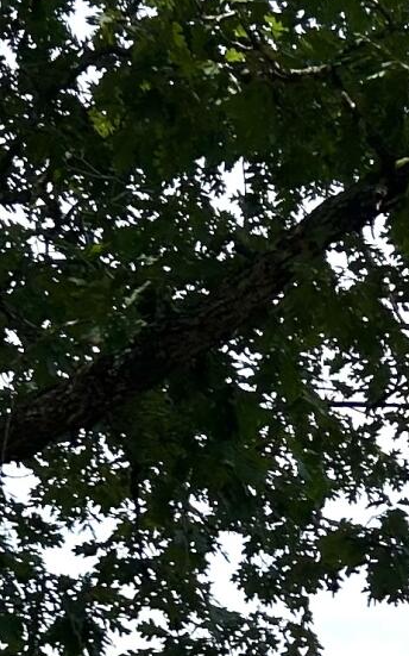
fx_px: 2677
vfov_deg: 13.5
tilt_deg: +4.3
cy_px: 808
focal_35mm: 150
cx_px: 508
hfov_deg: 8.6
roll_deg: -0.1
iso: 50
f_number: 1.5
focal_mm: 5.7
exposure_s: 1/4444
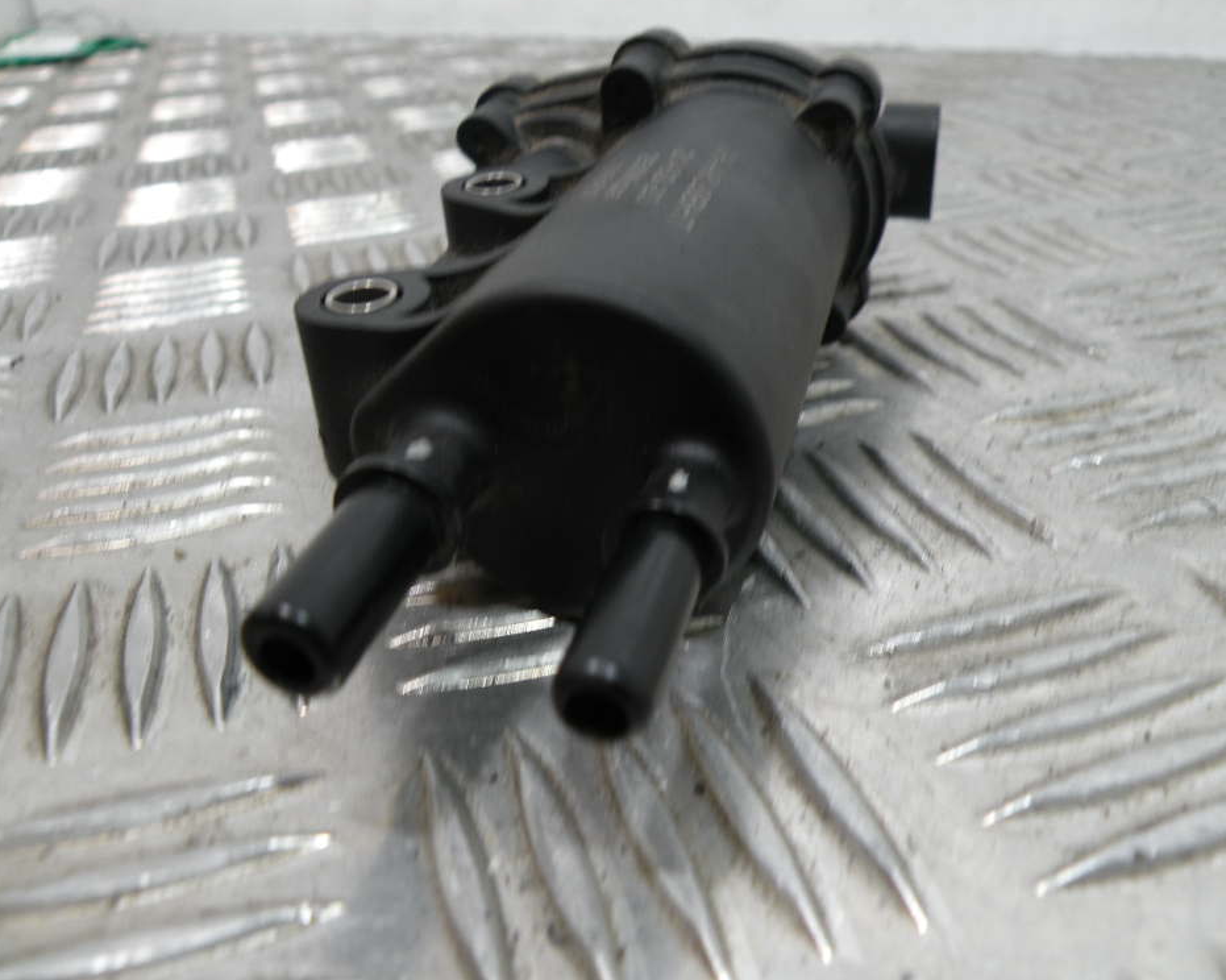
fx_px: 1052
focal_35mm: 29
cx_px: 626
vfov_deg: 49.9
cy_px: 497
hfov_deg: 60.5
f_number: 2.8
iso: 64
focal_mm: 4.7
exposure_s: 1/65.3
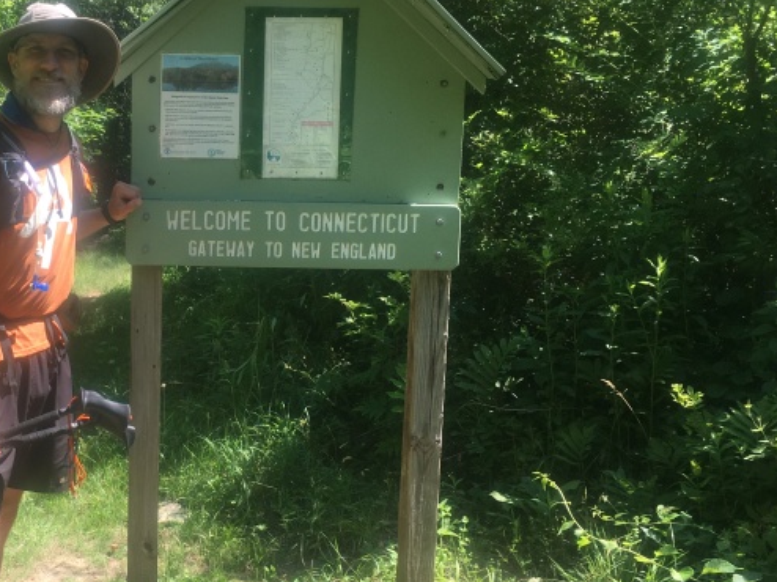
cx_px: 159
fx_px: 1054
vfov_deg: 30.9
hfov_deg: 38.9
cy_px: 294
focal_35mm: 47
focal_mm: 4.15
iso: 25
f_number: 2.2
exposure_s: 1/366
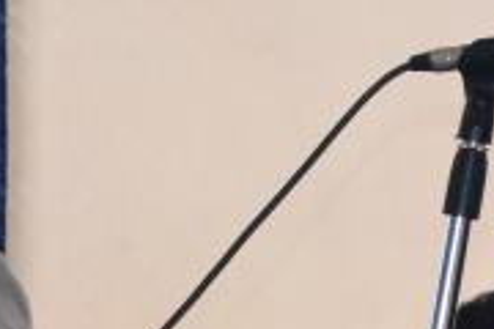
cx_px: 719
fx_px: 5132
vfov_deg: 3.7
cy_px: 189
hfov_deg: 5.5
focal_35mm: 374
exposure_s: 1/125
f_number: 5.6
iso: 100
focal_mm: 40
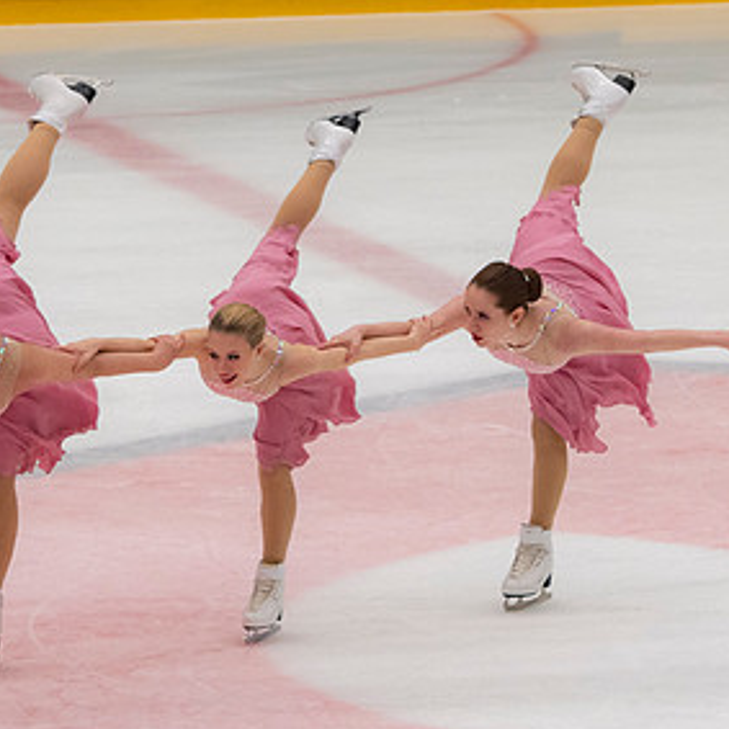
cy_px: 353
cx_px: -22
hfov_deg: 4.8
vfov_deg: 4.8
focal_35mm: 367
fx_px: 8744
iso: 900
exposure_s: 1/320
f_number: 5.6
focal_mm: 105
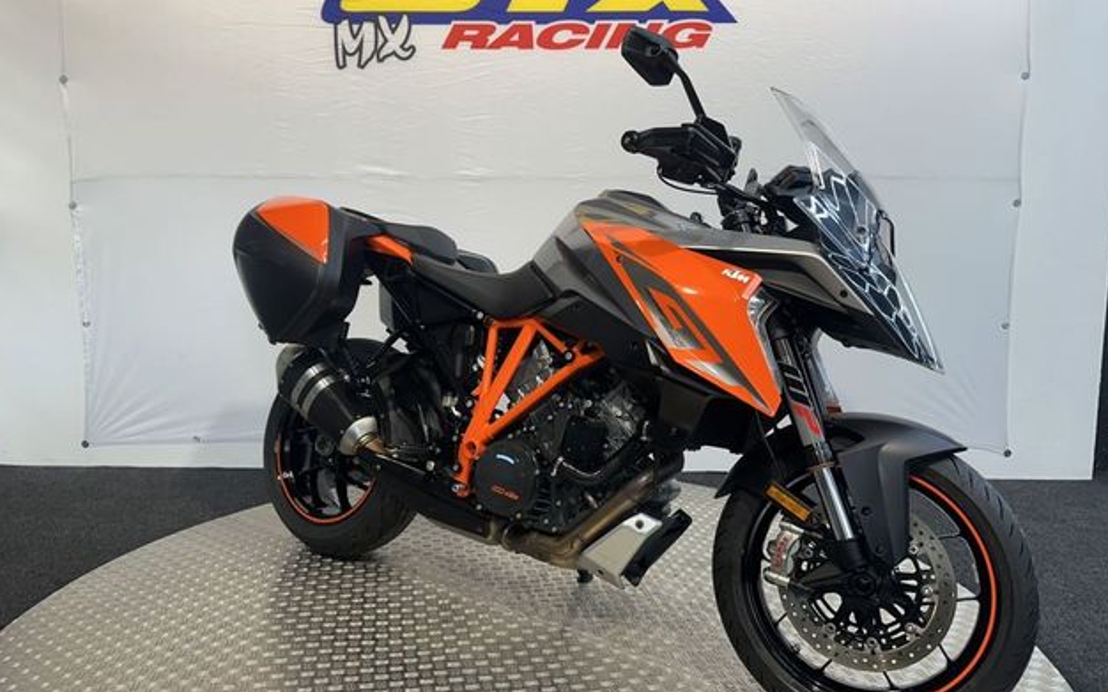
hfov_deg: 70.4
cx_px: 550
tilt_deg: -6.4
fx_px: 785
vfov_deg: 47.6
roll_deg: -2.8
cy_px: 326
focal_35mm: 26
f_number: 1.78
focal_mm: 6.86
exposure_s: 1/100
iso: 64
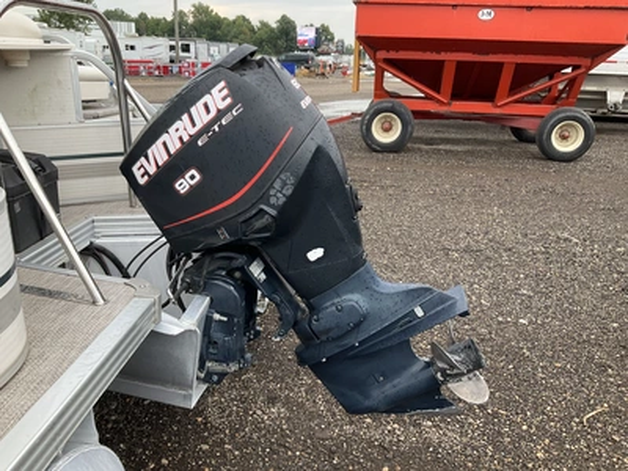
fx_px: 526
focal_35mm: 29
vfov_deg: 48.2
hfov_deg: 61.7
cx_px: 314
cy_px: 236
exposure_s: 1/333
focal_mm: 3
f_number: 1.8
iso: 25
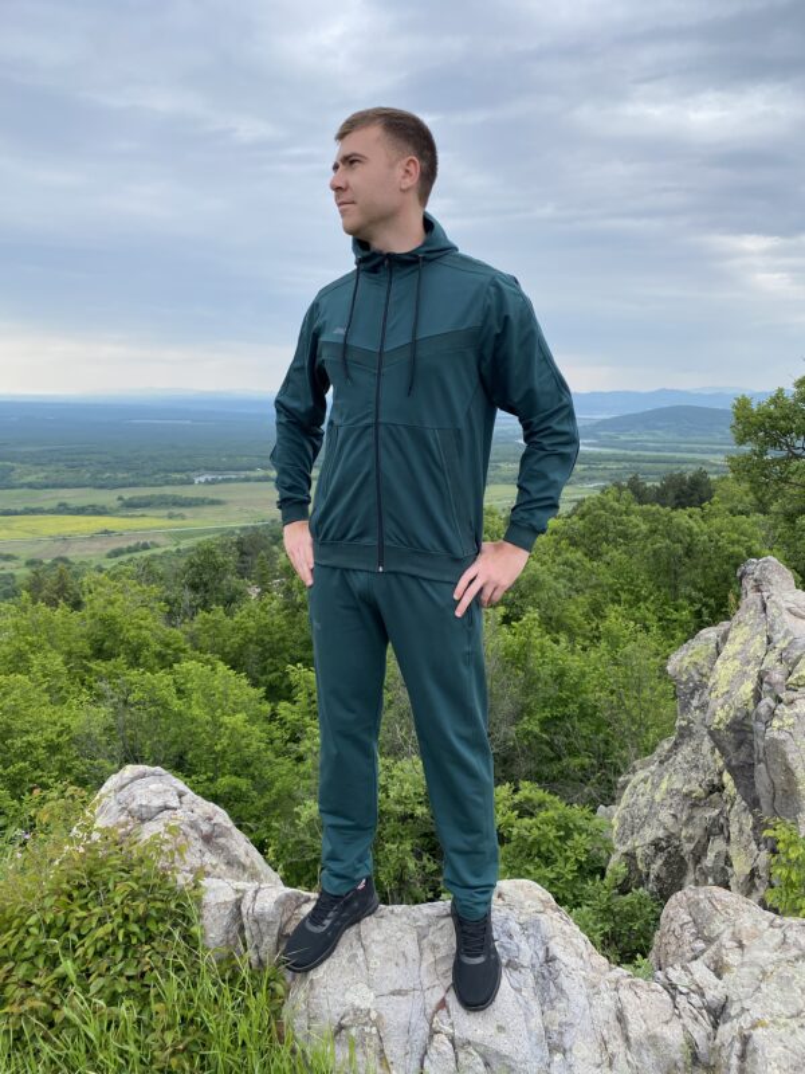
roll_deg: -0.1
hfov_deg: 53.1
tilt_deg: -9.9
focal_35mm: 26
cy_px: 537
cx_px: 402
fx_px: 806
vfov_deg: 67.3
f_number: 1.8
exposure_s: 1/1063
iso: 32
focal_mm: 4.25
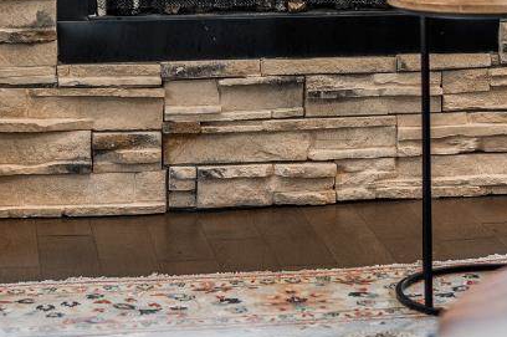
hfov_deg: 14.0
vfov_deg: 9.2
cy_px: -72
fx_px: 2068
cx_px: 313
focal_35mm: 147
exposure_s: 1/60
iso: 250
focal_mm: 40
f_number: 2.5
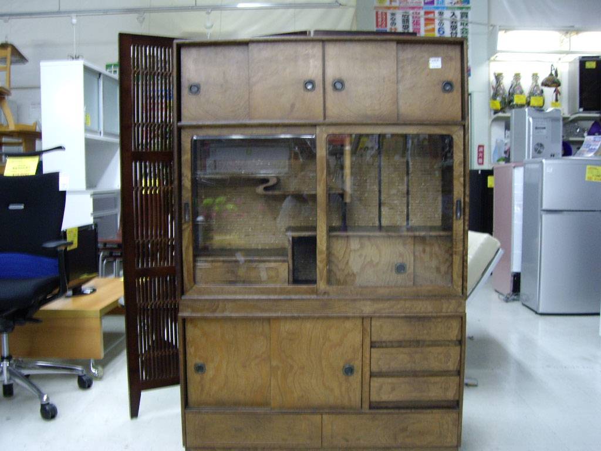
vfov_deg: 37.7
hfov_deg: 49.0
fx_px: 660
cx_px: 300
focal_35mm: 38
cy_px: 226
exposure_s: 1/15
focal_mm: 6.2
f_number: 2.7
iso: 200
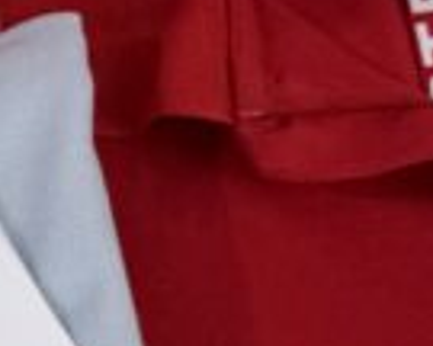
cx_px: -260
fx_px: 2281
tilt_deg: -65.5
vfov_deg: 8.6
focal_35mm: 178
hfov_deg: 10.4
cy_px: 391
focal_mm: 6.76
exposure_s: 1/575
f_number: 1.78
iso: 80
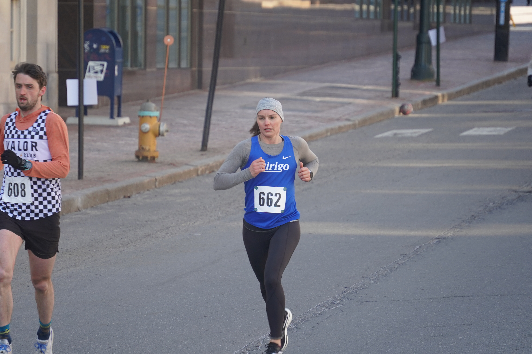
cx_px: 266
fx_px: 3605
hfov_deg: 8.4
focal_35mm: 244
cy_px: 177
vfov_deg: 5.6
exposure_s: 1/250
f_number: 6.3
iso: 400
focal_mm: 163
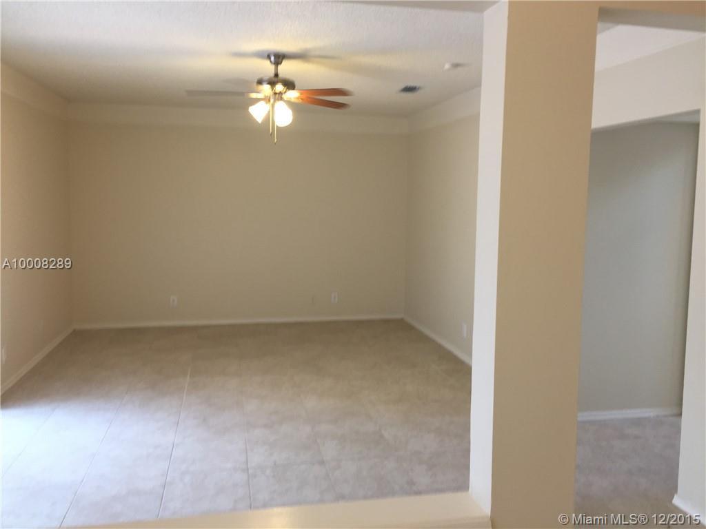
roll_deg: -2.5
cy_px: 264
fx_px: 591
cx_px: 353
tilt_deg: -6.7
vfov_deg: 48.2
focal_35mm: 29
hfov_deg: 61.7
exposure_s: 1/30
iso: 40
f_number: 2.2
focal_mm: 4.15
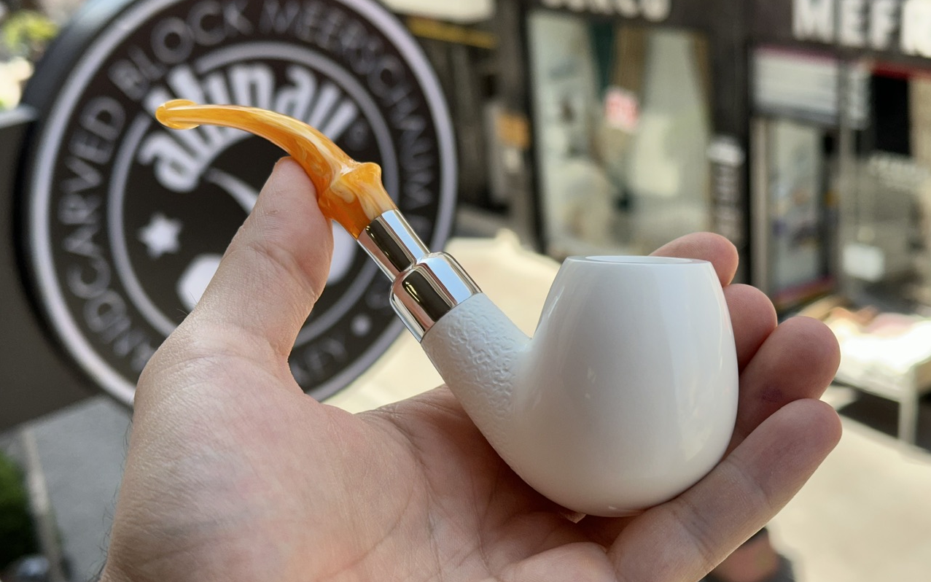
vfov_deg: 25.3
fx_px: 1294
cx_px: 466
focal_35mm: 51
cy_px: 317
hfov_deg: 39.6
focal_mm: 6.86
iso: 64
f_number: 1.78
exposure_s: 1/858
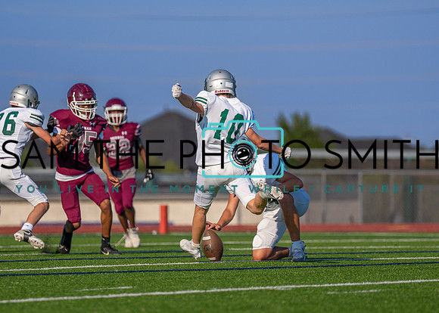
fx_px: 4166
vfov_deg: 4.3
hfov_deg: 6.0
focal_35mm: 334
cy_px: 151
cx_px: 224
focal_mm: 200
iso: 125
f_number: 2.8
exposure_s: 1/4000
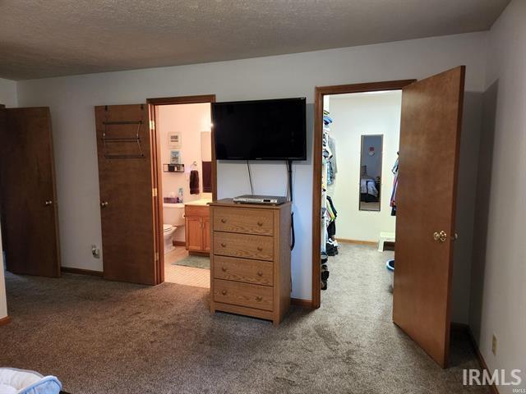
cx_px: 263
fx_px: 349
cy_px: 197
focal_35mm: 23
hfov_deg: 73.9
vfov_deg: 58.9
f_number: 1.8
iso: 400
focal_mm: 5.4
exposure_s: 1/120
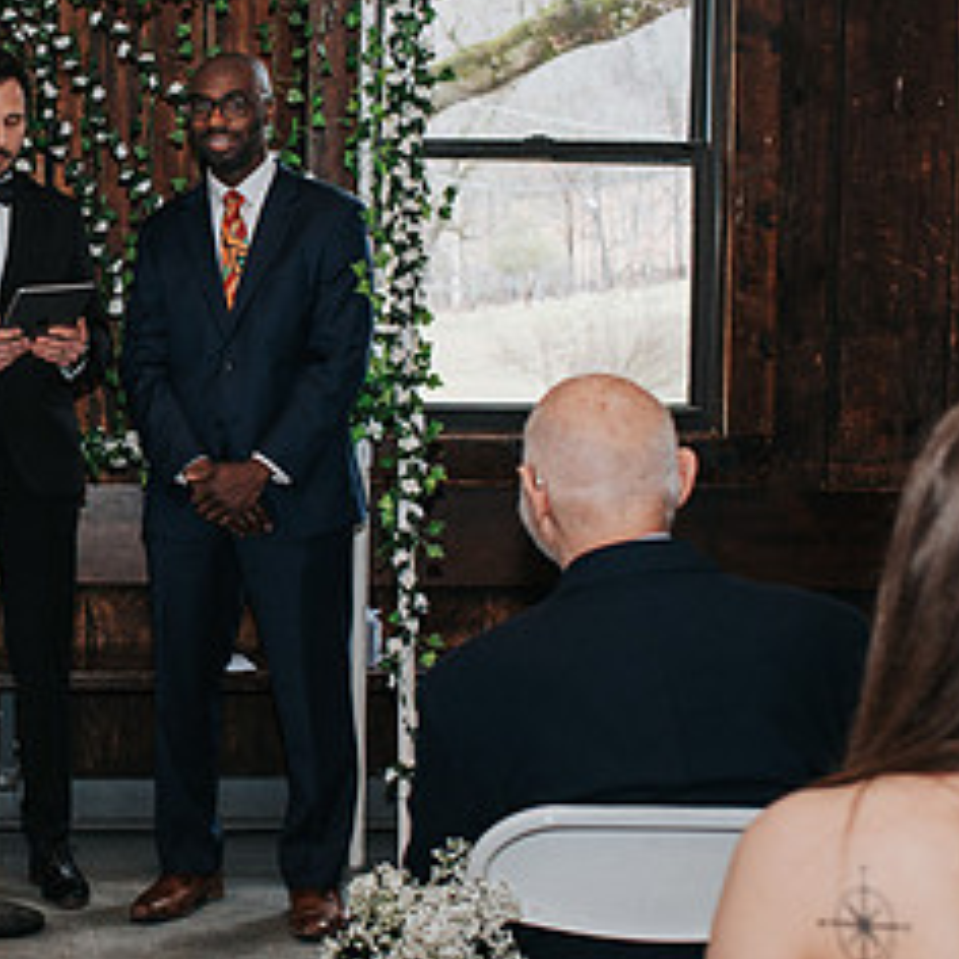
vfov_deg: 18.9
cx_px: -43
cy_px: 419
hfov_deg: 18.3
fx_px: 2884
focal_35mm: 92
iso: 1000
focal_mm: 35
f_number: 3.2
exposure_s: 1/200
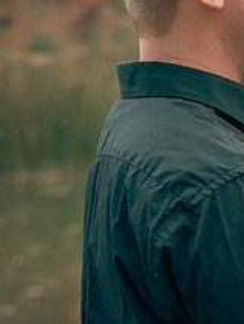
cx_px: 431
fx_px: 2579
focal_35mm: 275
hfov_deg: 5.3
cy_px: 126
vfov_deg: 7.2
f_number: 5
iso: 50
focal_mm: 85
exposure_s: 1/60
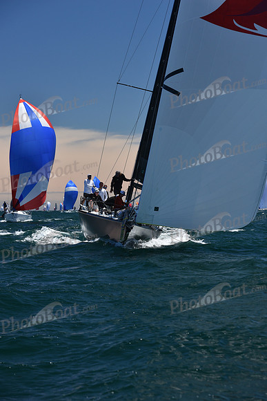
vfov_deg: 20.8
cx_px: 134
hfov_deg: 14.0
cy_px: 200
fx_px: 1090
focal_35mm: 98
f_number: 7.1
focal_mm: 98
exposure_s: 1/800
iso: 250
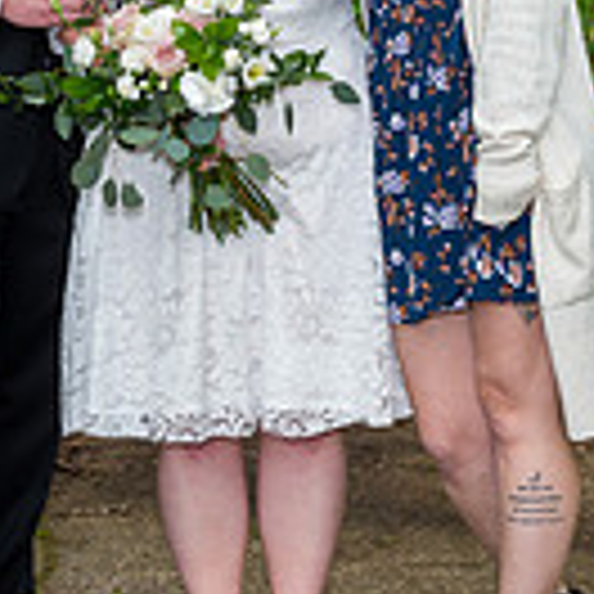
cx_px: 218
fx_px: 3262
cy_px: 108
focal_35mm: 168
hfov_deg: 10.4
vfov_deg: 10.4
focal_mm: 58
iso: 100
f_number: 4.8
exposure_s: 1/125
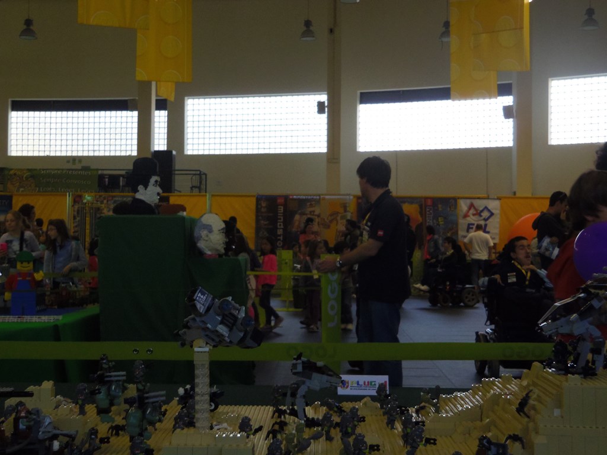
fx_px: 1000
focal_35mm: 57
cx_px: 304
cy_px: 228
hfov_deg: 33.8
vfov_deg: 25.7
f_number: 4.8
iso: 250
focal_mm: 10.5
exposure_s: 1/60
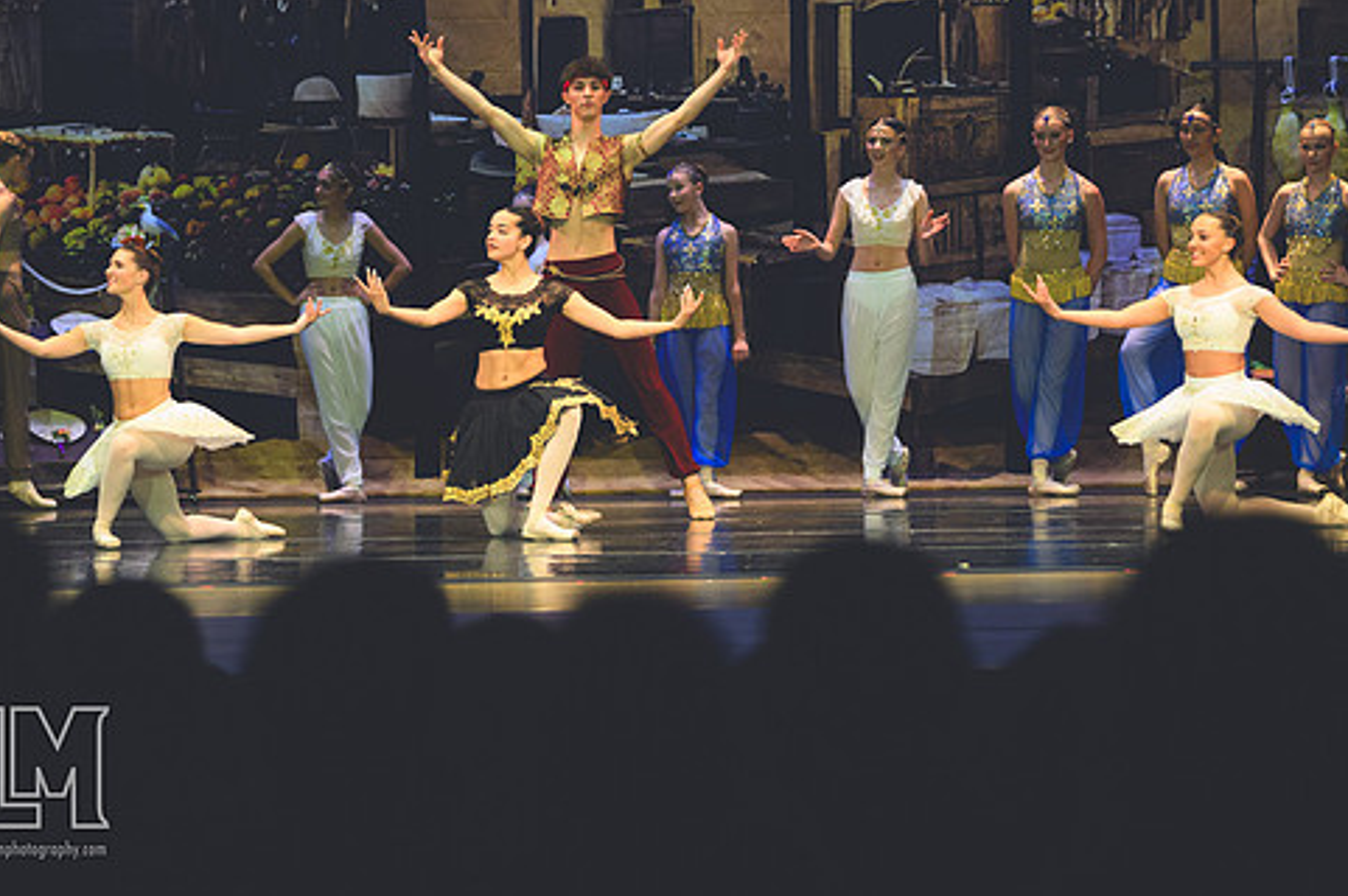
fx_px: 7446
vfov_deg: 6.9
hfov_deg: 10.3
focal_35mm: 199
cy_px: 445
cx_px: 619
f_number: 2.8
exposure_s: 1/500
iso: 2200
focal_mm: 110
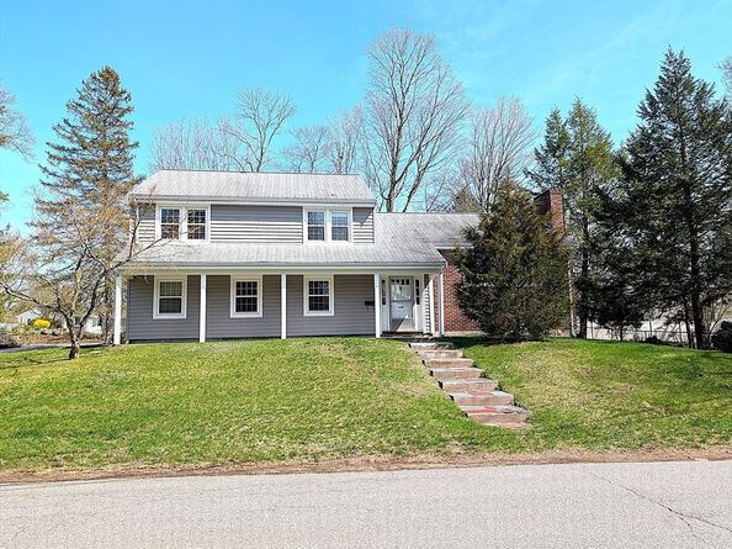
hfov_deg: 71.6
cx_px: 366
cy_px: 274
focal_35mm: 24
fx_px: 507
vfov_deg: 56.8
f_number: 1.68
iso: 20
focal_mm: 6.9
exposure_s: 1/717
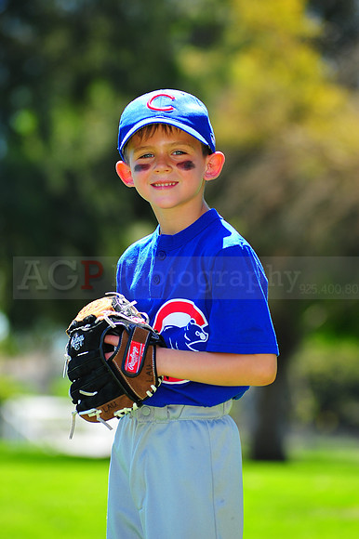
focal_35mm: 180
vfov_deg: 11.4
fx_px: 2696
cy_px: 270
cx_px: 180
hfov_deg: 7.6
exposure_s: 1/400
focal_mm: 180
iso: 200
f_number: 5
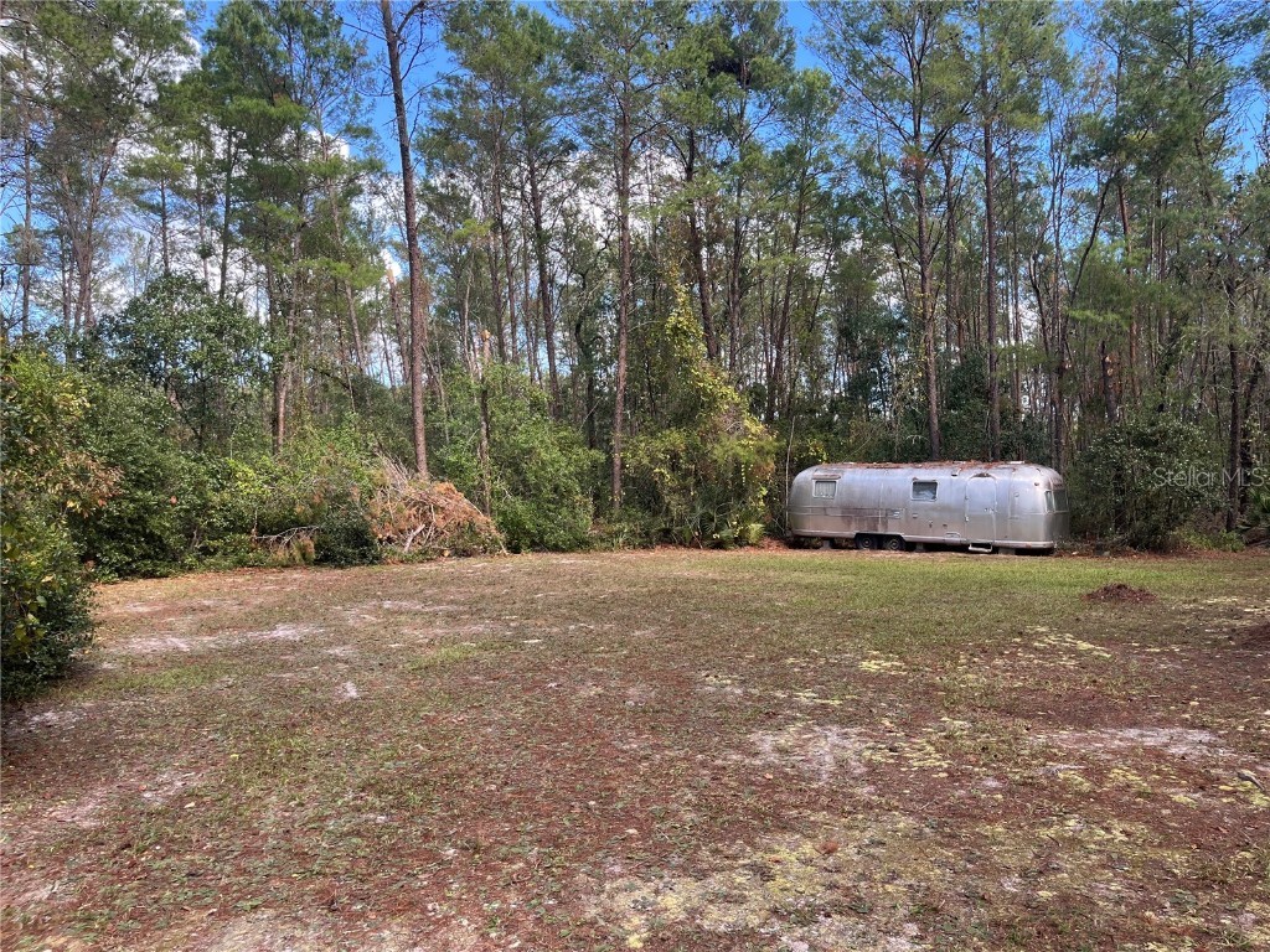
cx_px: 635
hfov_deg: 67.3
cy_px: 476
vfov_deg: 53.1
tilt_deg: -0.9
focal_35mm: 26
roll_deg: -0.9
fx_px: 954
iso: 50
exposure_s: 1/445
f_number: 1.6
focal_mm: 5.1
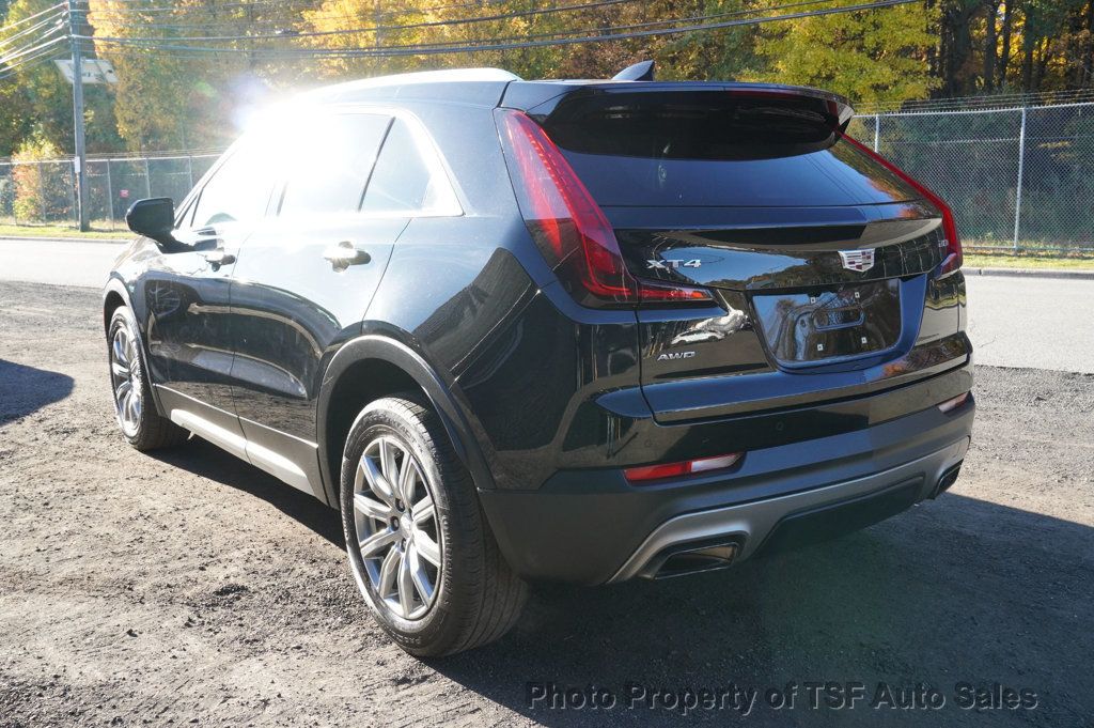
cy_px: 364
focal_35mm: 34
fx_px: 1048
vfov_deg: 38.3
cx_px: 547
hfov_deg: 55.1
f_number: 9
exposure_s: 1/250
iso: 1000
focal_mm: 23
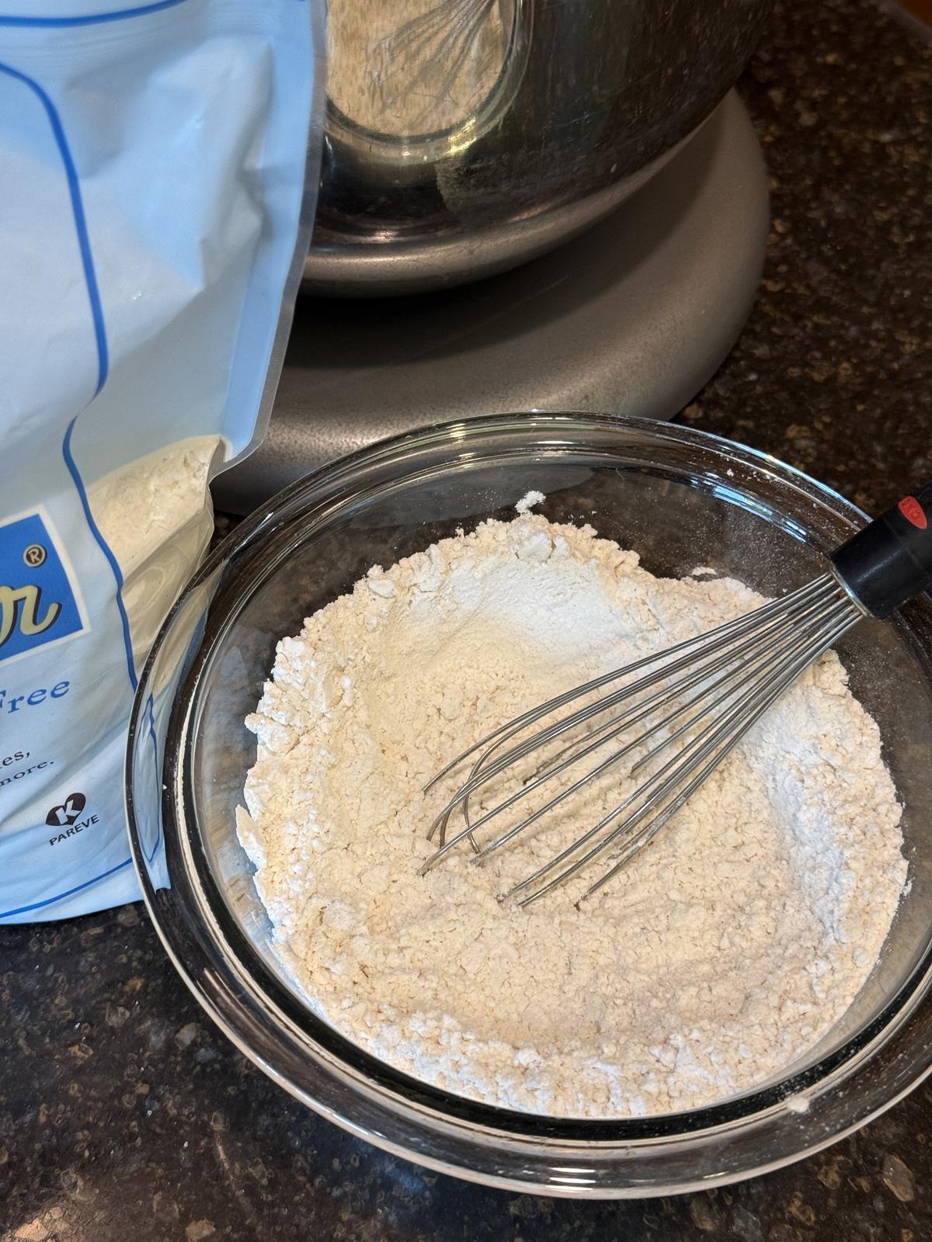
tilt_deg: -54.5
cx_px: 466
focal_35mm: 48
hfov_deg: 30.3
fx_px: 1723
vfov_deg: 39.7
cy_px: 621
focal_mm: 6.76
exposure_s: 1/60
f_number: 1.78
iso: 80
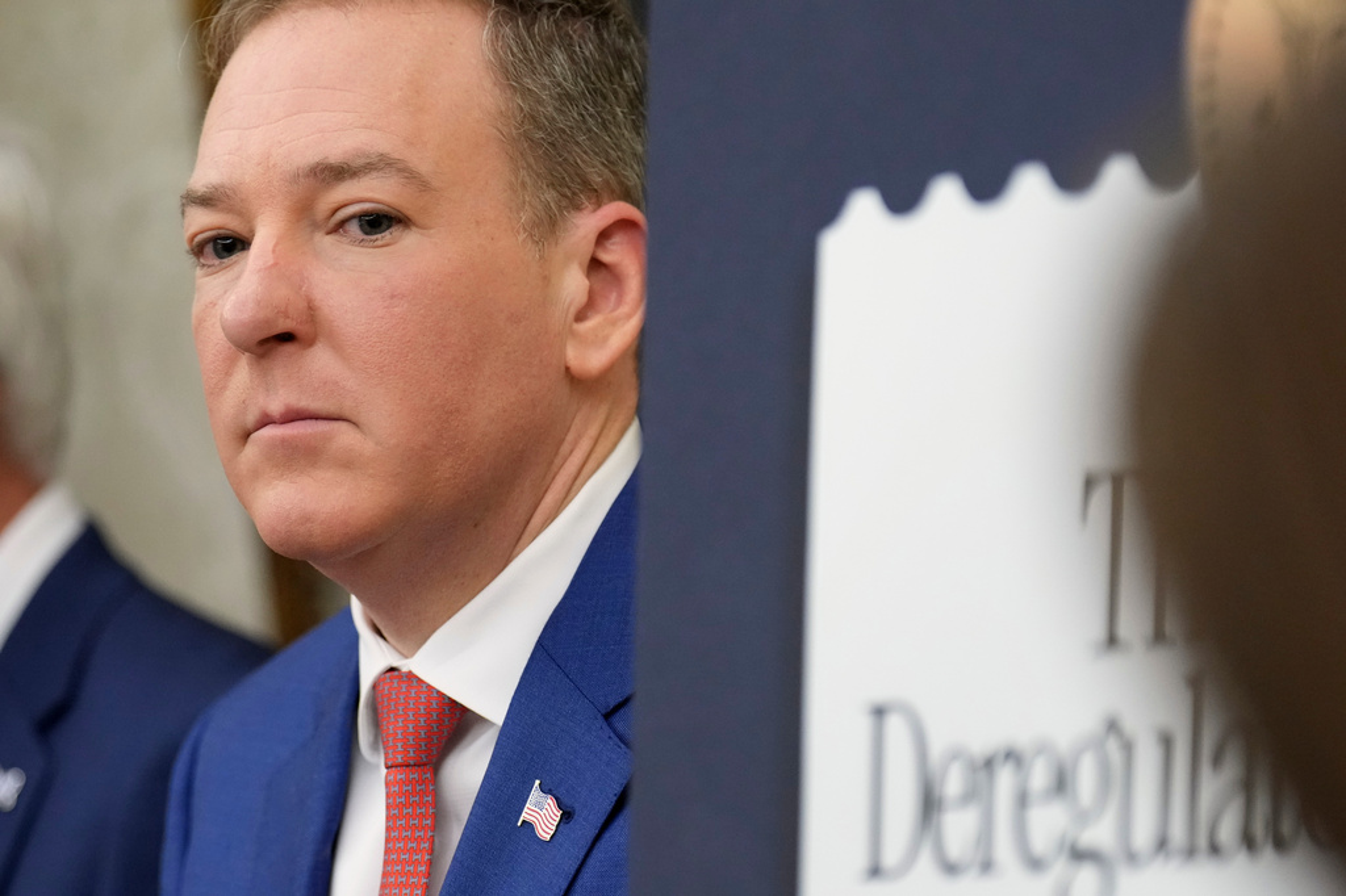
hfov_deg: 10.8
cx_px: 673
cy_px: 448
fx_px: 7101
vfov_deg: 7.2
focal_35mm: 190
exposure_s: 1/250
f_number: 2.8
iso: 3200
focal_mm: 127
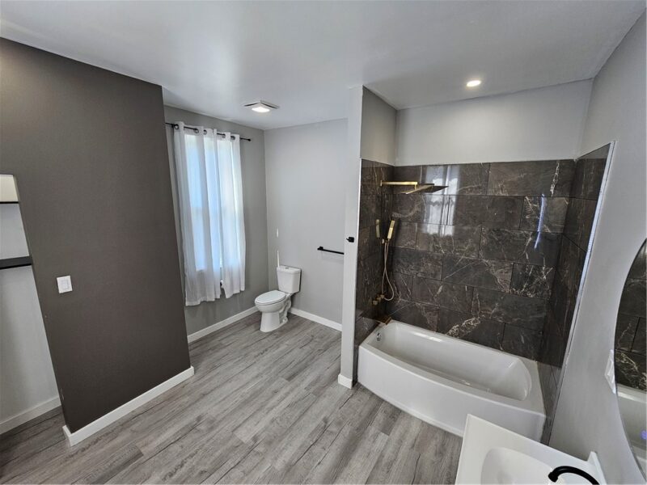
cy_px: 242
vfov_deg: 89.9
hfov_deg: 106.2
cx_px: 324
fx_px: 243
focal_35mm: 13
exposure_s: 1/60
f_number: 2.2
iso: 80
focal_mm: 2.2
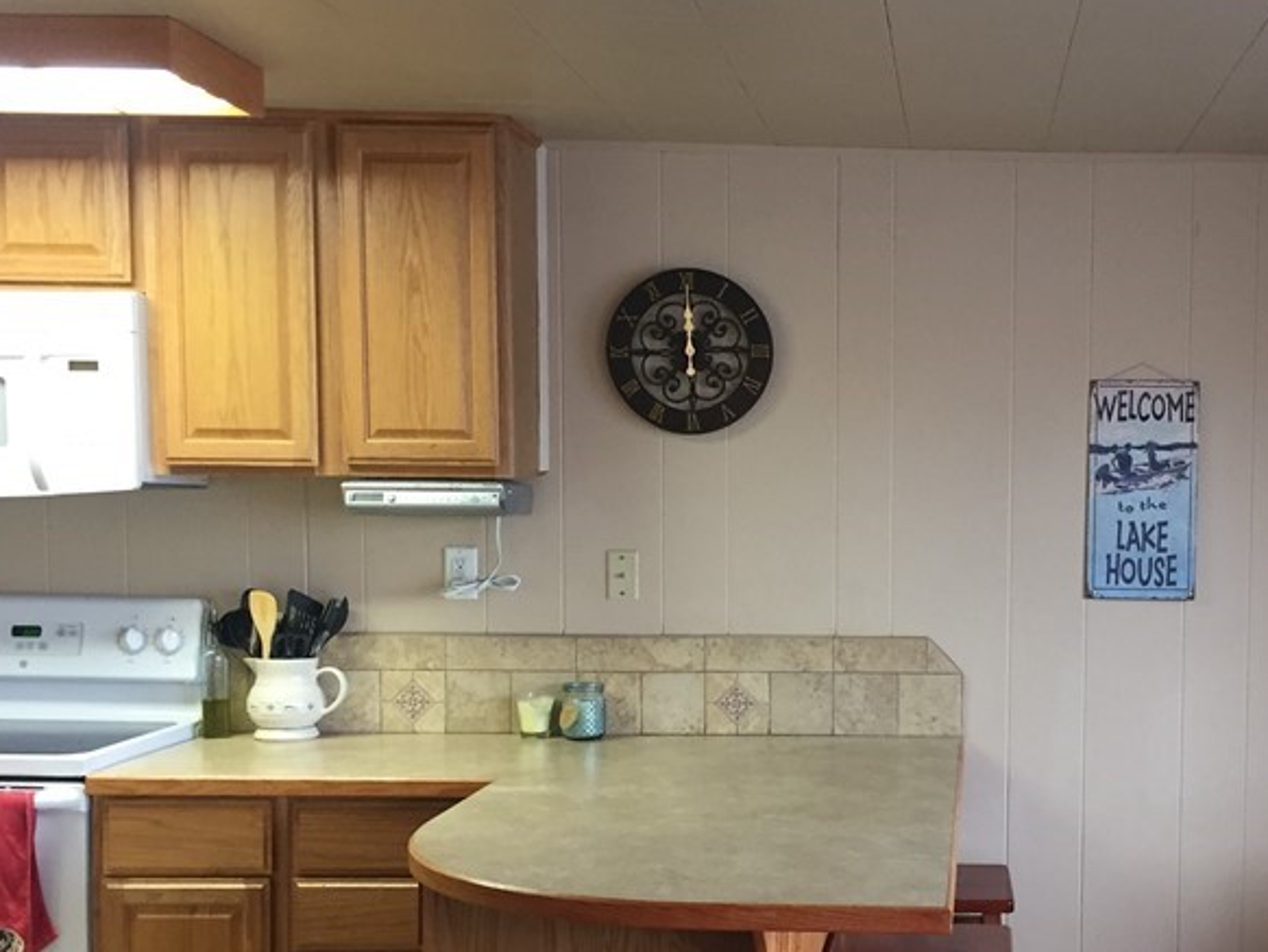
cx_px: 985
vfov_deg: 28.5
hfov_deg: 36.4
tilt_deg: -3.9
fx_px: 1869
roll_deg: +1.1
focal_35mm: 51
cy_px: 603
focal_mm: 4.15
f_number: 2.2
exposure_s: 1/30
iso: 125
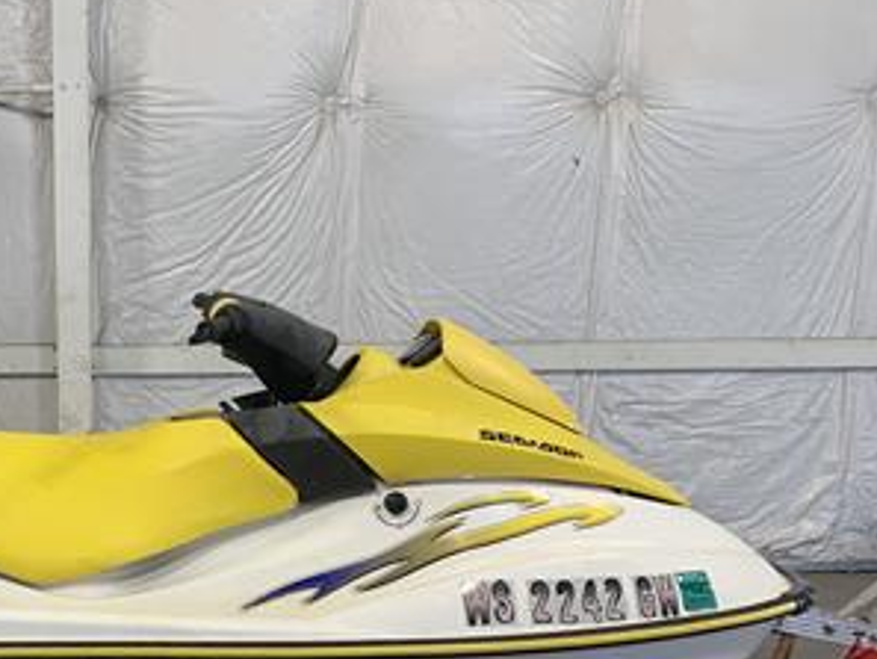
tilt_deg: -10.4
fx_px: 1419
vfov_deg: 25.7
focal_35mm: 56
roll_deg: +0.9
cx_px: 77
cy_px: 526
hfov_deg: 32.5
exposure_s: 1/120
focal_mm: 4.25
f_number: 1.8
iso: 80
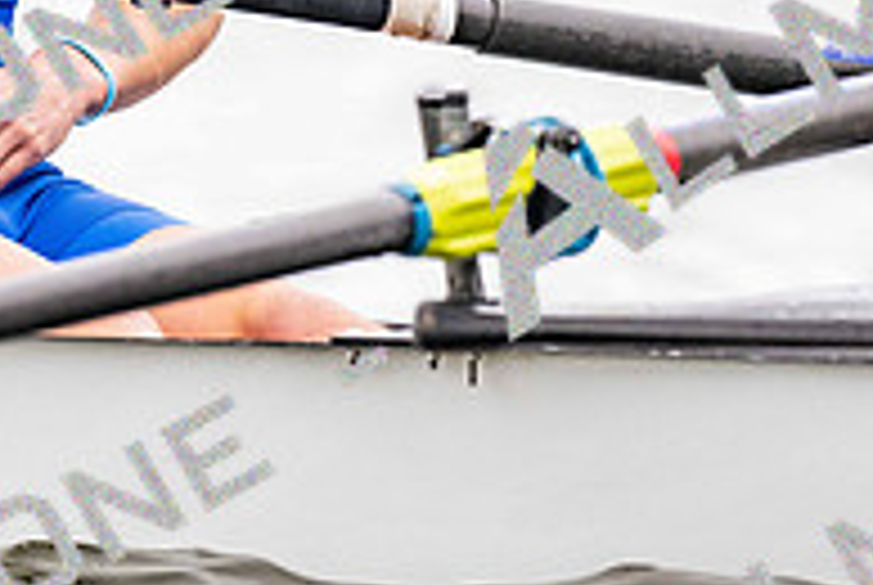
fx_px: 43546
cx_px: 99
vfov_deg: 0.8
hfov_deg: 1.1
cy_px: -88
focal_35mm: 1793
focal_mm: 600
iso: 1600
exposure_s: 1/2500
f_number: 4
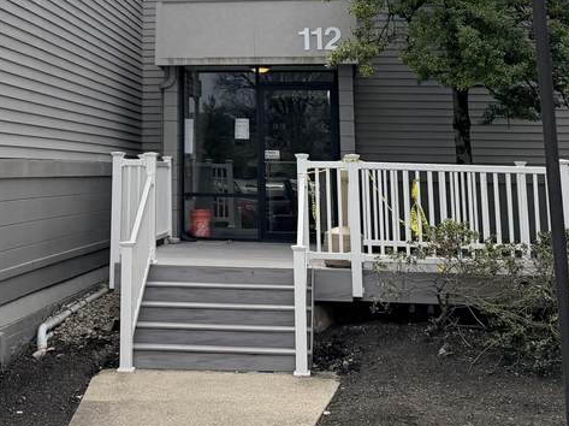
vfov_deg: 21.0
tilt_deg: +12.7
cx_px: 158
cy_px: -88
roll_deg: +0.3
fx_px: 1068
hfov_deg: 29.5
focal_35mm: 65
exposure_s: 1/10309
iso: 100
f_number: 1.78
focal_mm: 6.76
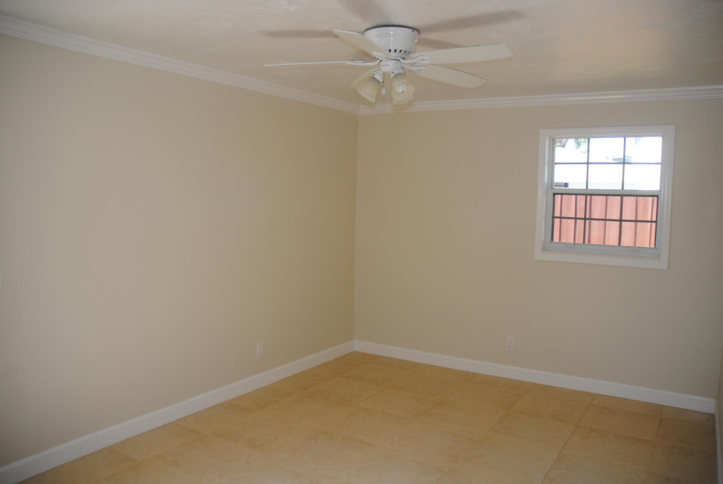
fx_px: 563
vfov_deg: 46.5
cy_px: 251
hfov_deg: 65.4
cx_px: 366
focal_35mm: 28
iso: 160
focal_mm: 18
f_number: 3.5
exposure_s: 1/125
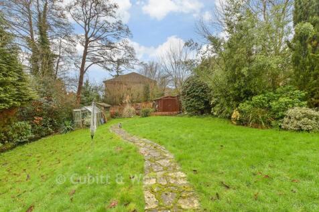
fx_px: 133
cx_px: 160
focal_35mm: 15
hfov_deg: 100.4
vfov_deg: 77.3
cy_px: 106
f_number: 8
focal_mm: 10
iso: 160
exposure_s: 1/50
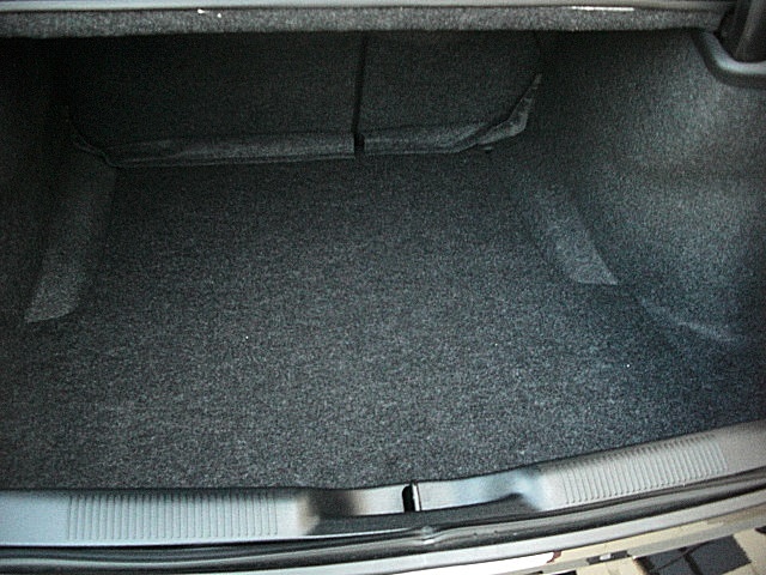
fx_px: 797
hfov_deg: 51.4
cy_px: 288
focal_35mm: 36
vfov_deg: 39.7
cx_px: 383
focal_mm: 6.3
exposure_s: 1/100
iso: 800
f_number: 2.8
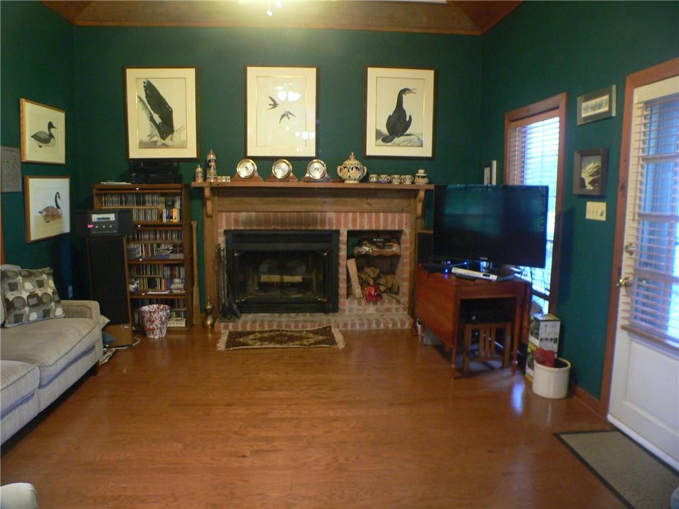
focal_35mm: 36
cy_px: 254
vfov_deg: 39.7
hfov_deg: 51.4
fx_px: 706
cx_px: 340
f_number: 2.8
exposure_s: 1/4
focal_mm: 6
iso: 200
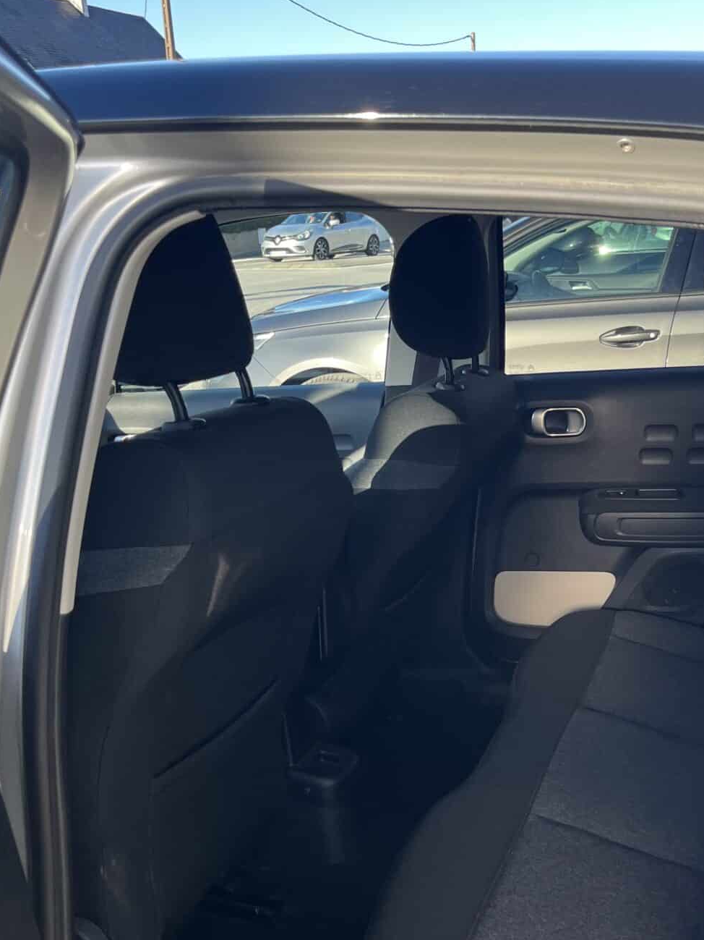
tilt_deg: -22.1
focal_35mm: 41
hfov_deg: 34.7
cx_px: 484
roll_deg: +2.4
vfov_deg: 45.2
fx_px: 1112
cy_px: 611
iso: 50
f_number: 1.6
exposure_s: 1/317
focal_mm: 5.1
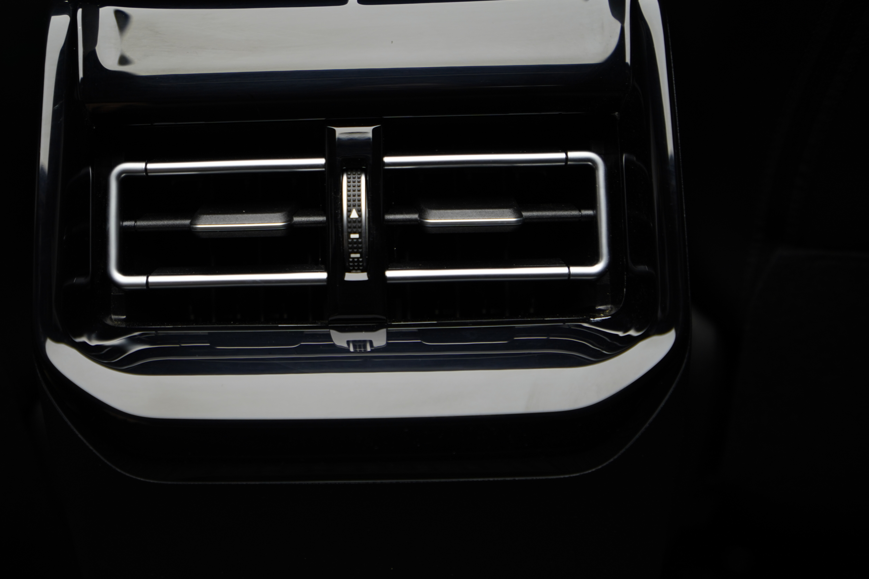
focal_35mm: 42
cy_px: 254
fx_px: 1014
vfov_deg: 31.9
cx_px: 355
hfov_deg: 46.2
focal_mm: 35
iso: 400
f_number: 4
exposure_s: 1/60
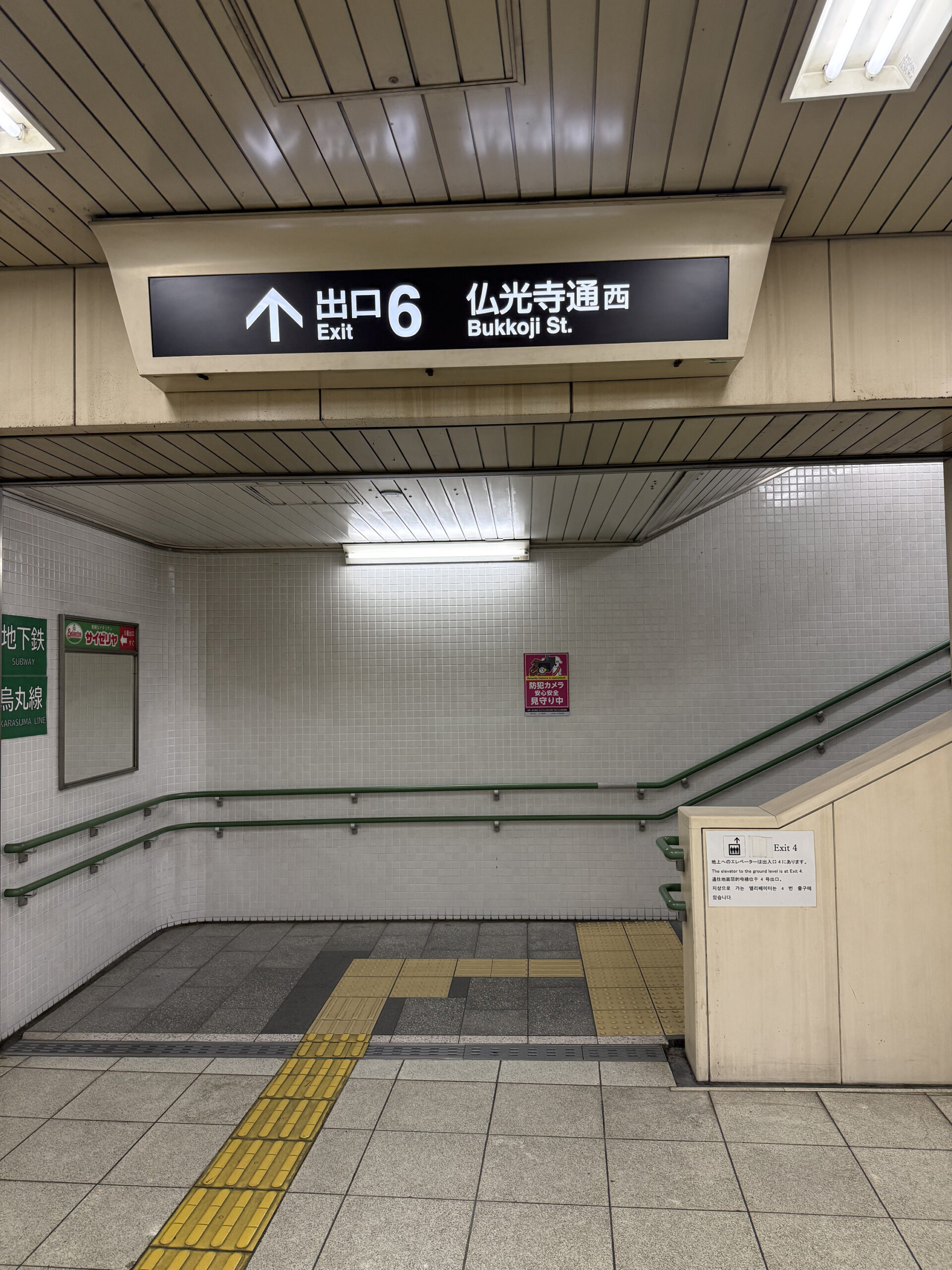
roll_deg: +1.1
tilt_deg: +1.4
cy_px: 635
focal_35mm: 24
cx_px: 476
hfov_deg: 56.8
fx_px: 880
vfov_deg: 71.6
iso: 250
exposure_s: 1/120
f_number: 1.78
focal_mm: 6.76
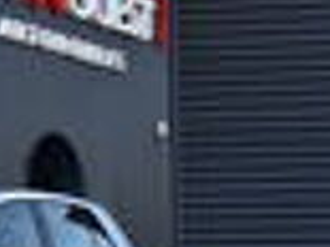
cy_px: 216
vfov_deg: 11.0
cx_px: -87
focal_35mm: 134
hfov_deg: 14.2
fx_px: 1276
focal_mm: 30
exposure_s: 1/125
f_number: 9
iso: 400
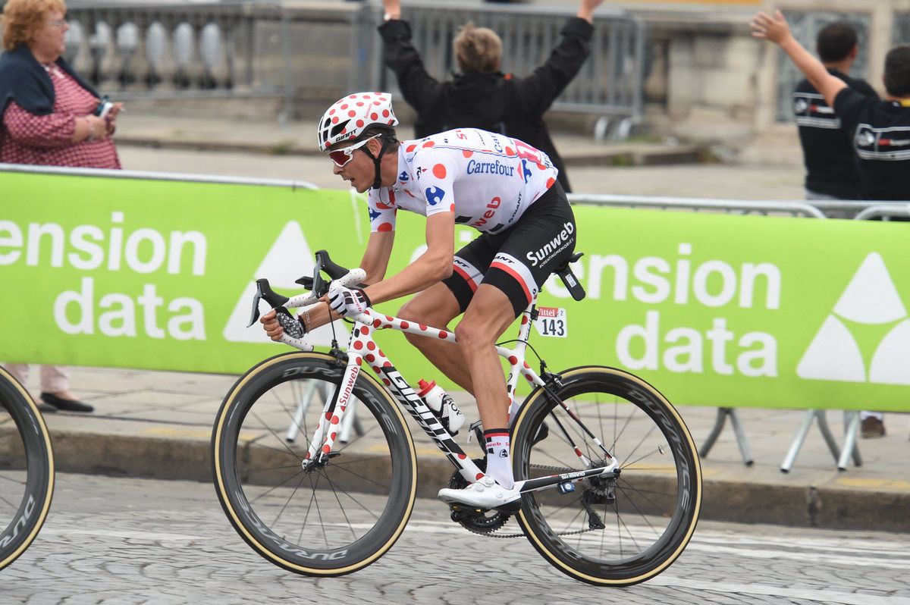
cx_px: 455
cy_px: 302
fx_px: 6819
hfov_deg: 7.6
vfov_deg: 5.1
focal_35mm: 270
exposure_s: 1/1000
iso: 2500
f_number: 8
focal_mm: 270
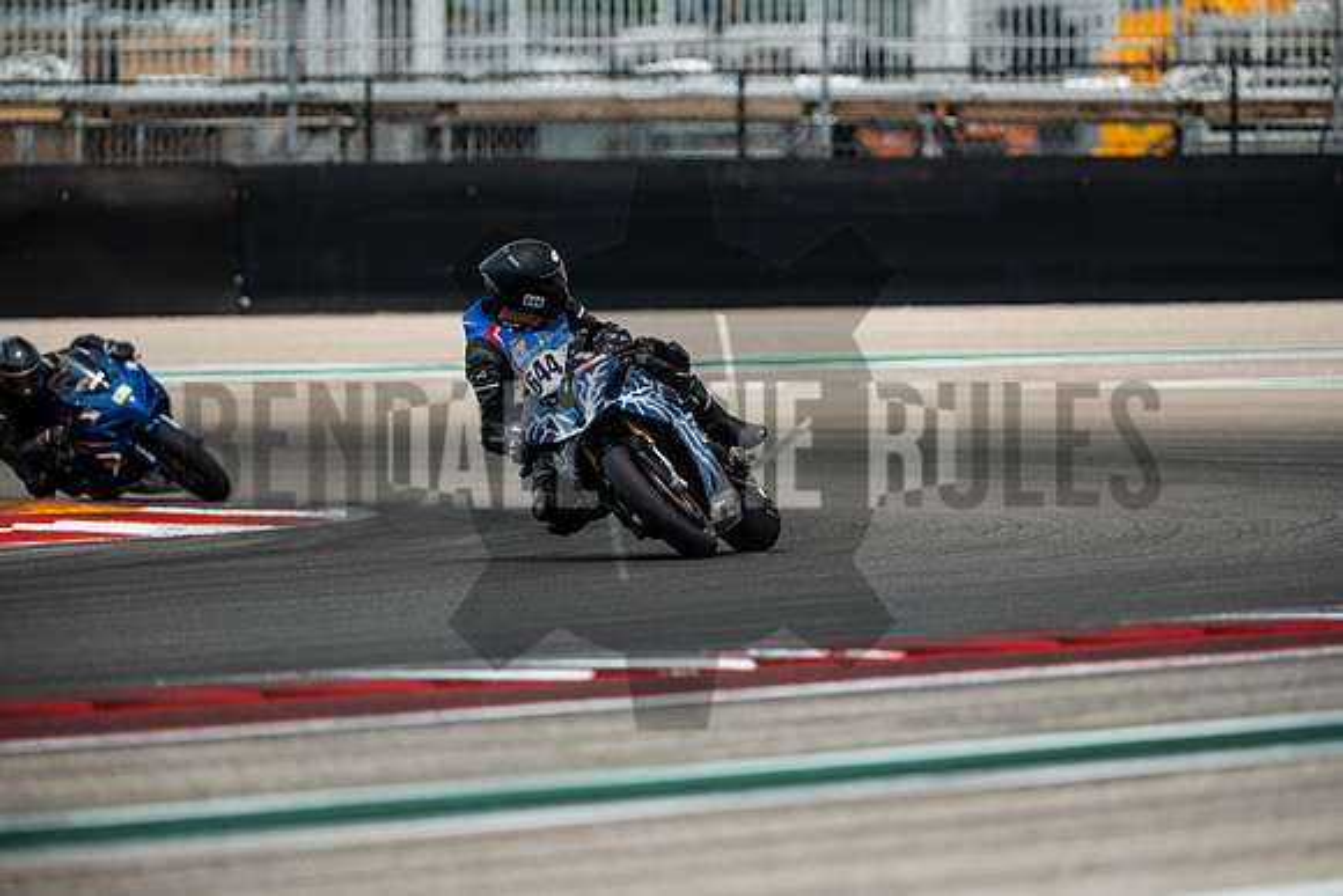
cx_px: 672
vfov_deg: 3.3
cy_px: 448
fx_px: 15671
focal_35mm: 420
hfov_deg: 4.9
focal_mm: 280
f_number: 2.8
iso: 250
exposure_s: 1/1600
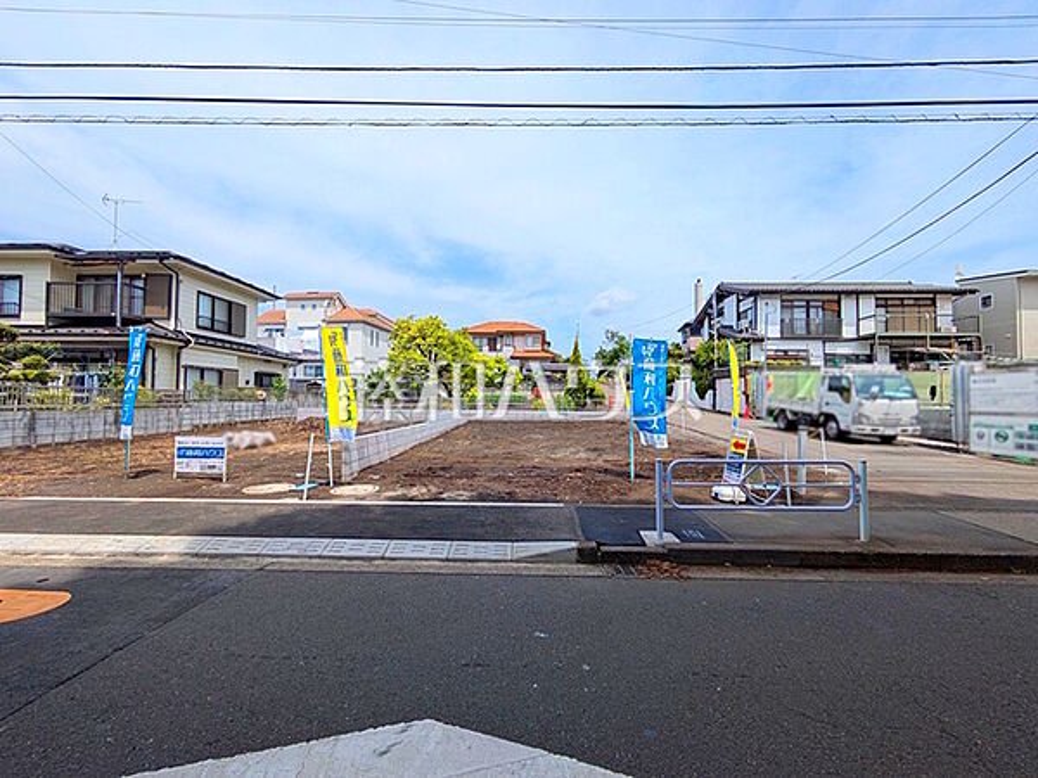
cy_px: 389
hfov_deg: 102.1
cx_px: 519
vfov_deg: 85.7
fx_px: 420
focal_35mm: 14
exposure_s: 1/2237
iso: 51
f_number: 2.2
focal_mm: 1.83
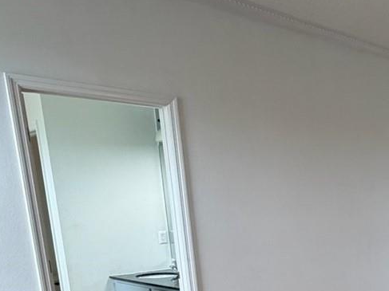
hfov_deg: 34.8
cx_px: 440
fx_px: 517
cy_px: 290
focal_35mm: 46
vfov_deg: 29.5
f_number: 2.2
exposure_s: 1/120
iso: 125
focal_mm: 2.22
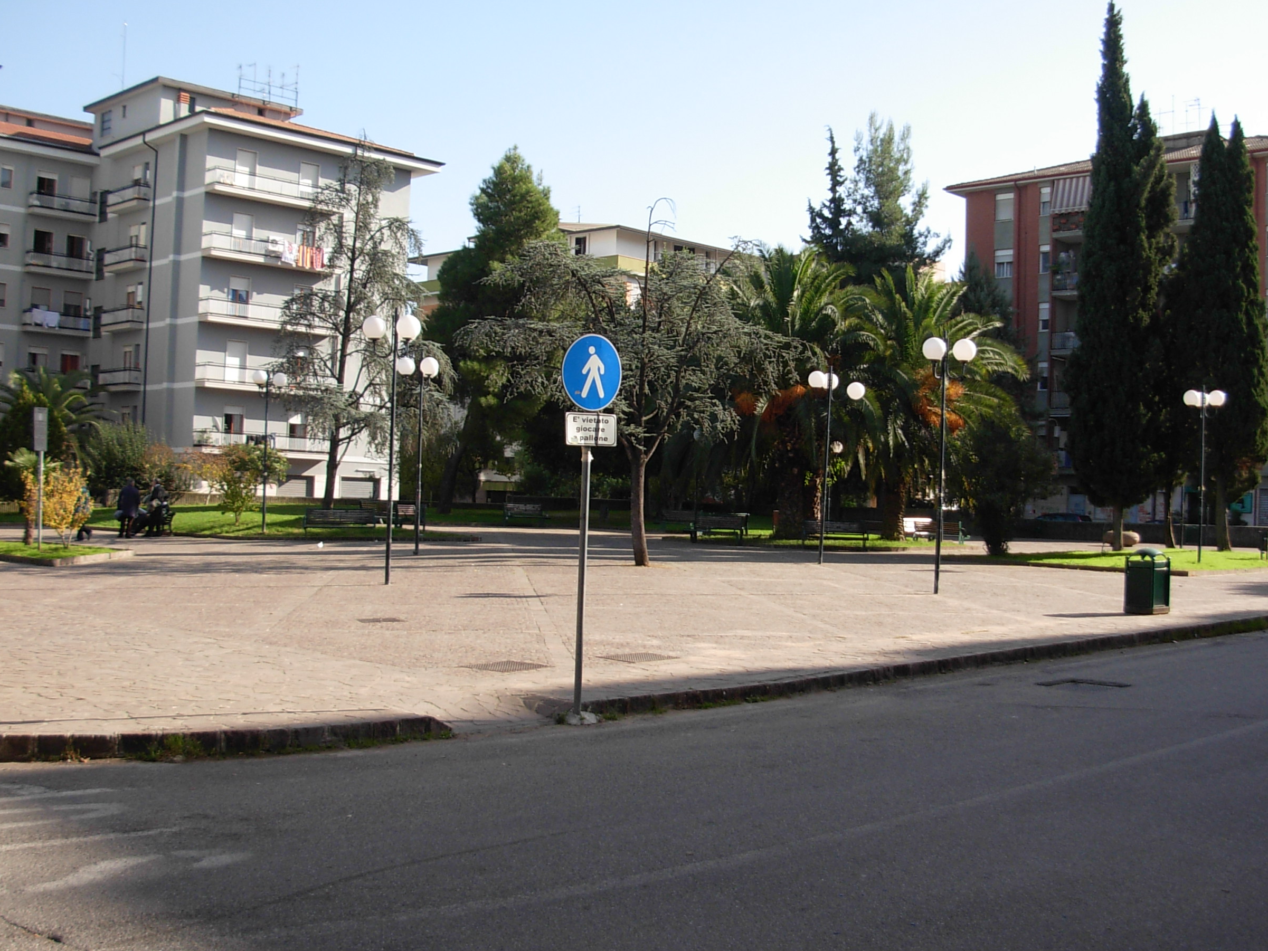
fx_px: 1502
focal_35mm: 41
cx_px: 679
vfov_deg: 35.1
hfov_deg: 45.7
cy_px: 478
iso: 79
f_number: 2.9
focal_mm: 6.3
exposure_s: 1/497
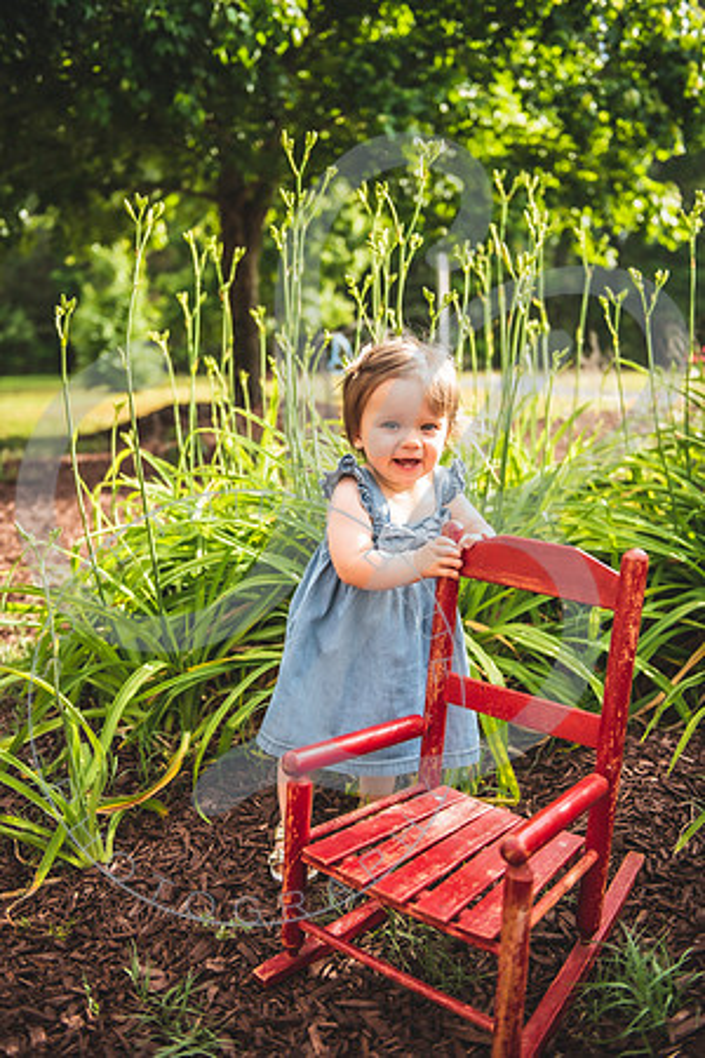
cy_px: 529
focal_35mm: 35
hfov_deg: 37.9
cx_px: 352
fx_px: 1028
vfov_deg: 54.4
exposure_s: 1/500
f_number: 2.8
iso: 100
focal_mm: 35
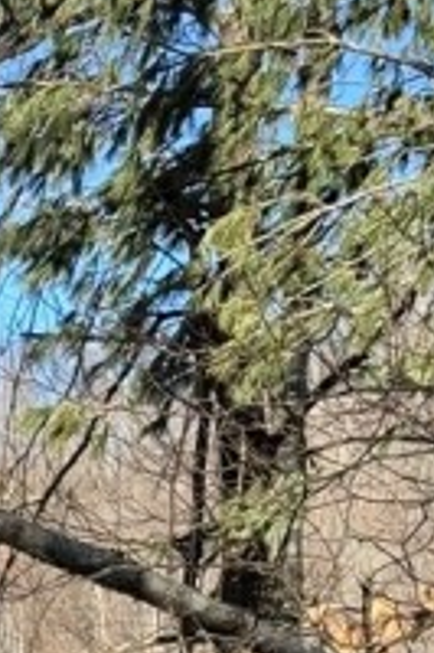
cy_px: 940
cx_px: -147
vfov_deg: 10.4
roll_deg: -0.9
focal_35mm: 192
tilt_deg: +0.0
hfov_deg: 7.1
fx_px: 3478
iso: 64
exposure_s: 1/1524
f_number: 1.78
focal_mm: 6.76
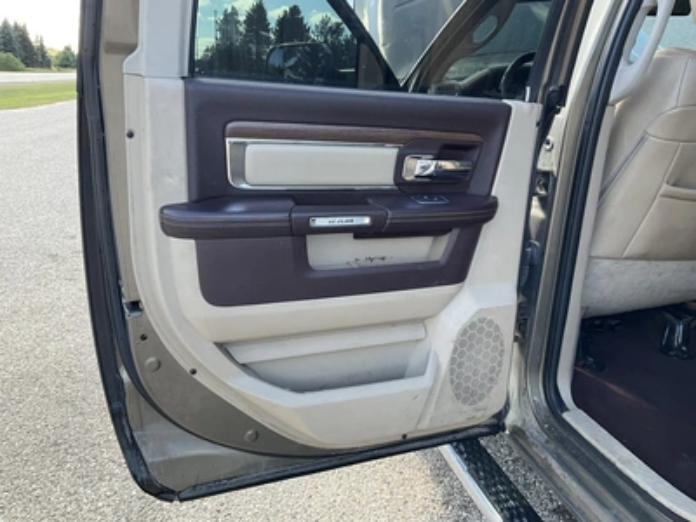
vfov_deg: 48.2
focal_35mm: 29
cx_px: 348
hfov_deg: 61.7
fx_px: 583
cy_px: 261
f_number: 1.8
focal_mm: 3
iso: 25
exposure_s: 1/122
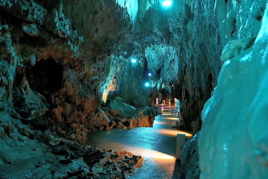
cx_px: 134
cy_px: 90
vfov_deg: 53.2
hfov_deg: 73.7
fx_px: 179
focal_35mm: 24
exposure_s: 1/2
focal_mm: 24
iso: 4000
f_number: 5.6
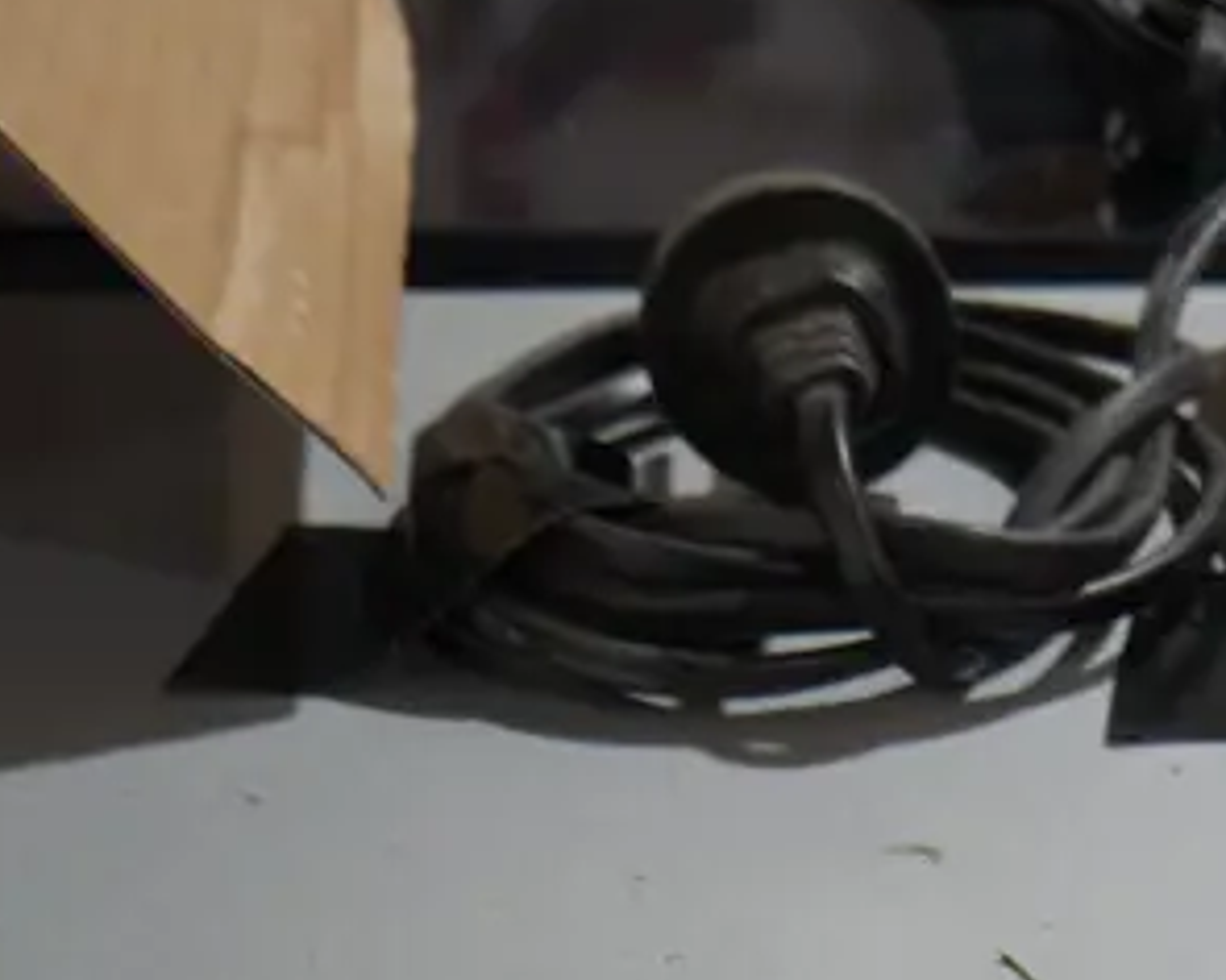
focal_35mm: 122
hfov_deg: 15.1
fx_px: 4427
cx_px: 1567
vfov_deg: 12.0
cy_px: 1518
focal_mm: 18
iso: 320
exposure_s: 1/60
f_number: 4
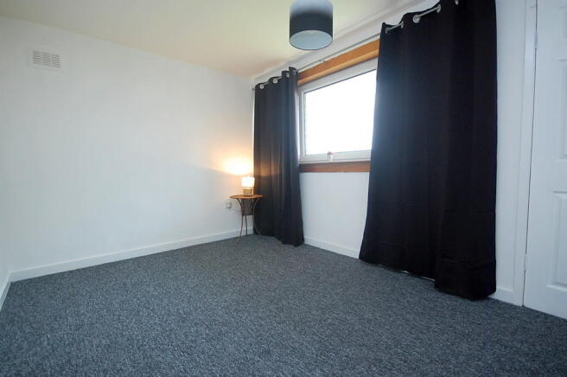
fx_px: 236
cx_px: 284
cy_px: 188
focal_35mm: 15
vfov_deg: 77.2
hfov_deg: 100.4
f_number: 4
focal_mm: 10
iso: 560
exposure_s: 1/30
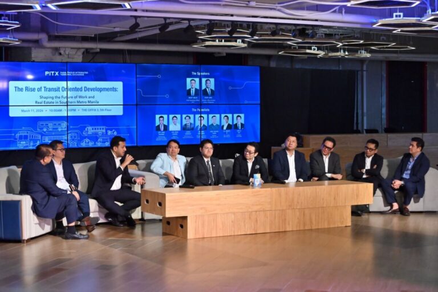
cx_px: 219
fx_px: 852
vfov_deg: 19.5
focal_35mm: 70
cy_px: 146
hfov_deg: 28.8
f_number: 3.5
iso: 3200
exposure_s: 1/640
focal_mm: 70
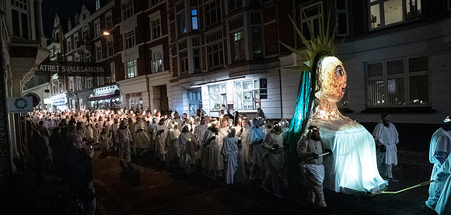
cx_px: 176
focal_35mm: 22
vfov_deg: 45.7
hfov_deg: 81.7
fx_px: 255
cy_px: 115
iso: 20000
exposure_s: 1/250
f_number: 2.8
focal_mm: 16
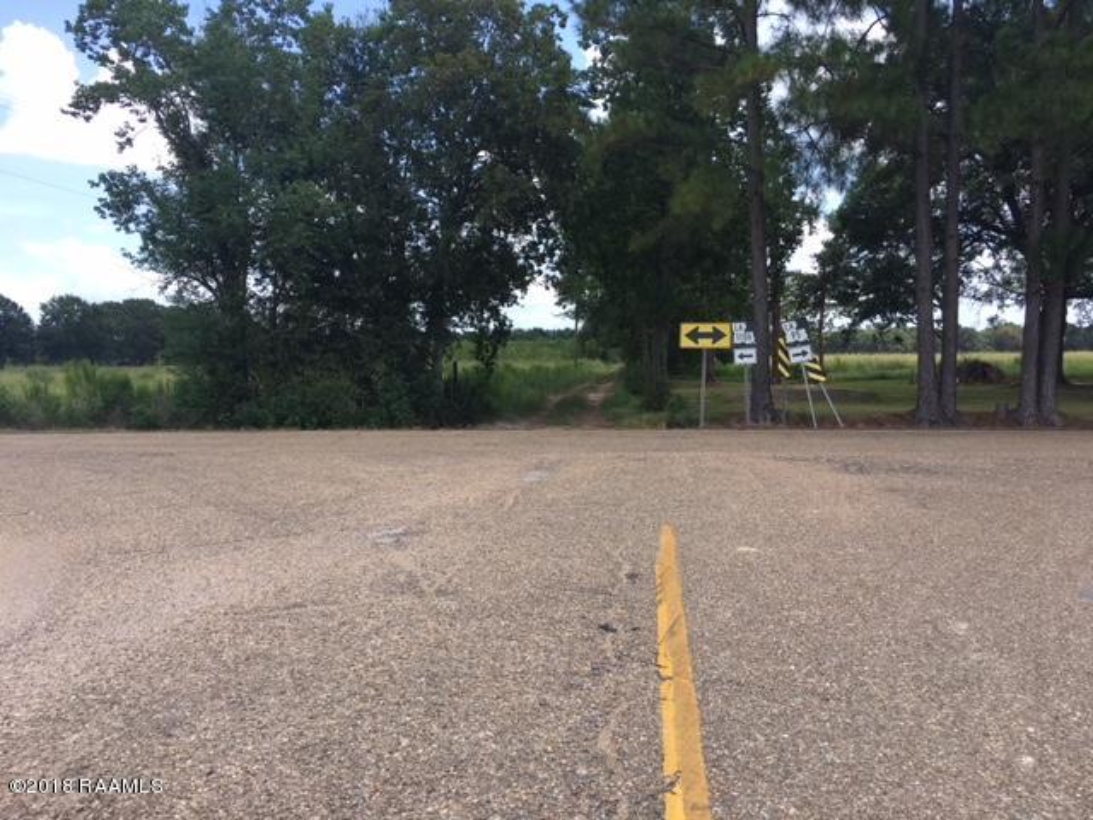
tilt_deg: -1.5
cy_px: 410
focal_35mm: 29
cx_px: 546
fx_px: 916
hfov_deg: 61.7
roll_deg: +0.9
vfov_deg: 48.2
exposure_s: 1/615
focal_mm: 4.15
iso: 25
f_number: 2.2
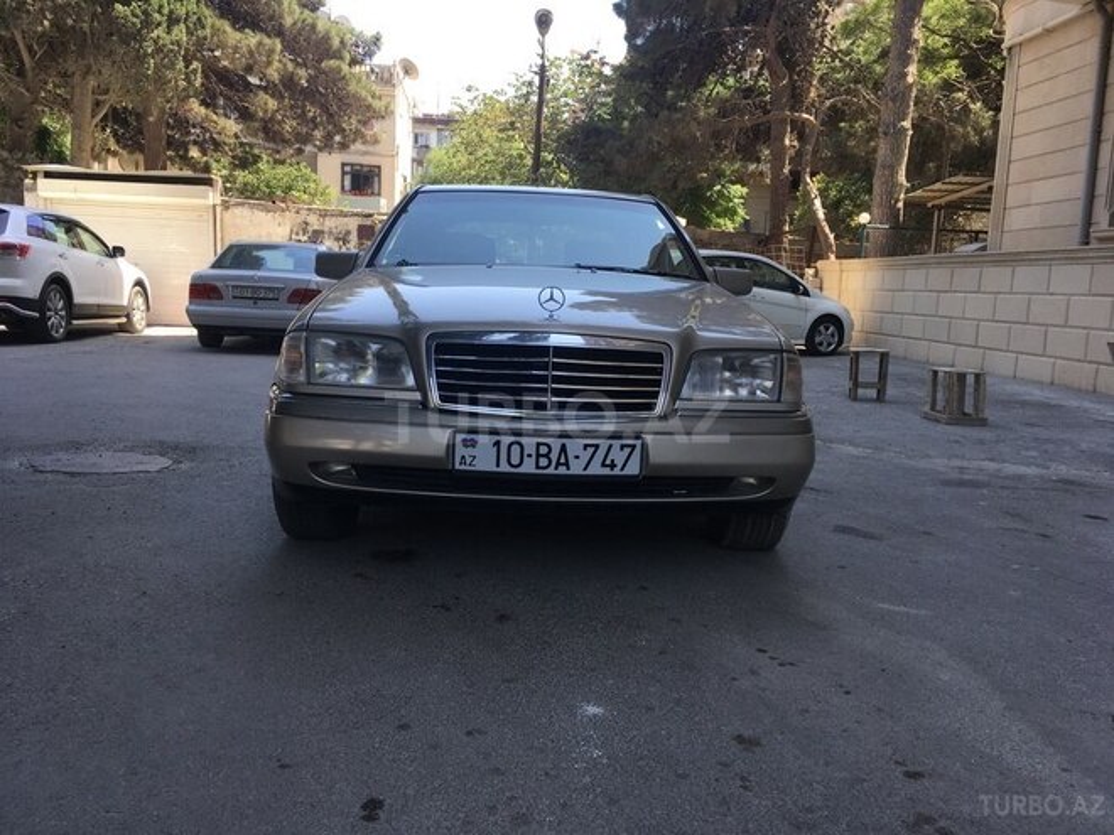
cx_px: 557
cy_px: 418
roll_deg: -2.6
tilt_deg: -8.3
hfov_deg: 61.7
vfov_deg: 48.2
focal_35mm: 29
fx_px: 933
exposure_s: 1/269
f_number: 2.2
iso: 25
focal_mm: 4.15
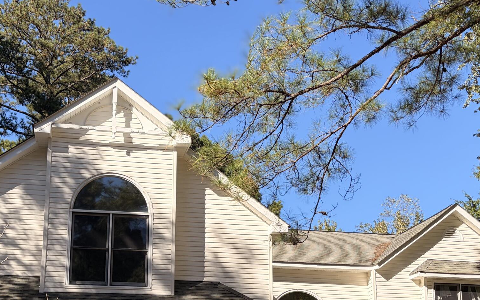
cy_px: 251
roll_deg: +0.3
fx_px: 720
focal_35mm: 55
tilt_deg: +13.8
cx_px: 192
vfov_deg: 23.1
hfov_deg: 36.7
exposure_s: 1/2283
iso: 50
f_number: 1.6
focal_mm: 5.96
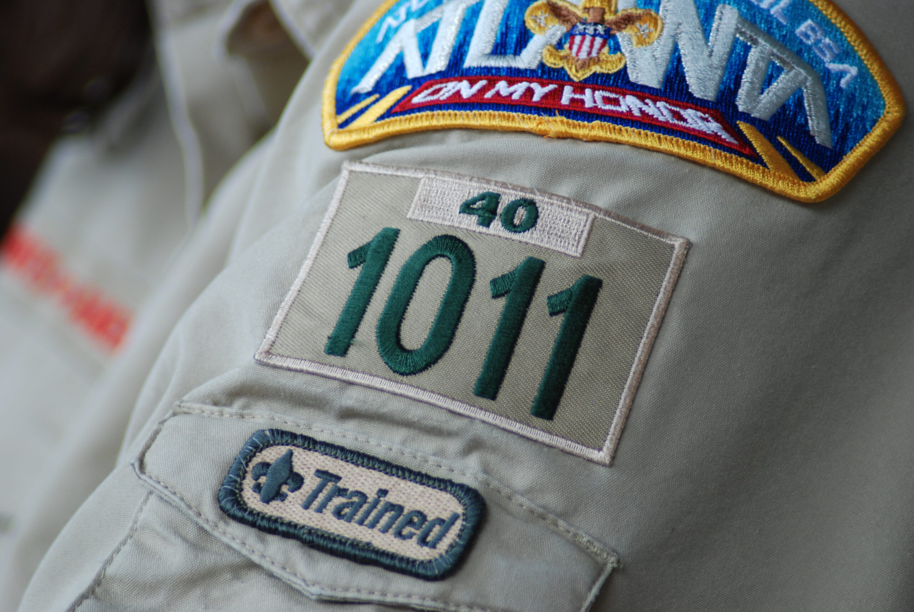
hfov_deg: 4.6
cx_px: 457
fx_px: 11439
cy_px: 306
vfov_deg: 3.1
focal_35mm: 450
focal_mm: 300
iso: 250
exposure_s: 1/100
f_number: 6
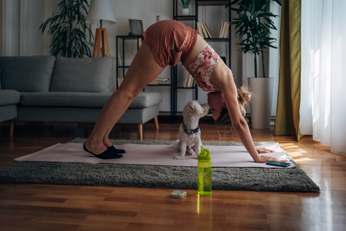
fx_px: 337
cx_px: 173
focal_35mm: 35
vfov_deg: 37.9
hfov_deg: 54.4
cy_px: 116
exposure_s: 1/250
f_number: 1.8
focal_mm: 35
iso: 400
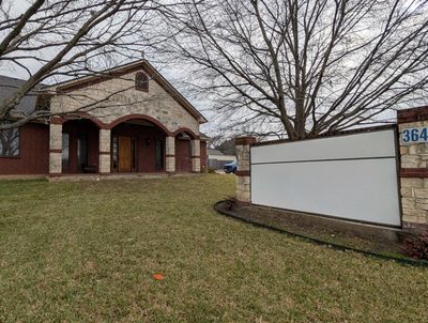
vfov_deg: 82.0
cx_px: 177
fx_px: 186
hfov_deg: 97.0
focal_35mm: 15
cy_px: 162
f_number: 1.7
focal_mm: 2.02
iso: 47
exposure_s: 1/2660
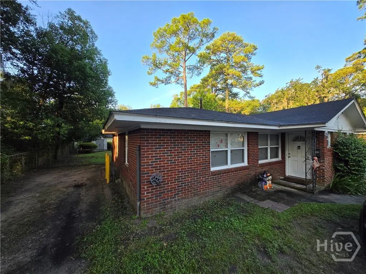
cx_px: 183
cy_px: 137
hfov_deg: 106.2
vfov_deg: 89.9
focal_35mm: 13
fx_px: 137
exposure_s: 1/163
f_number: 2.2
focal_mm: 1.7
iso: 25
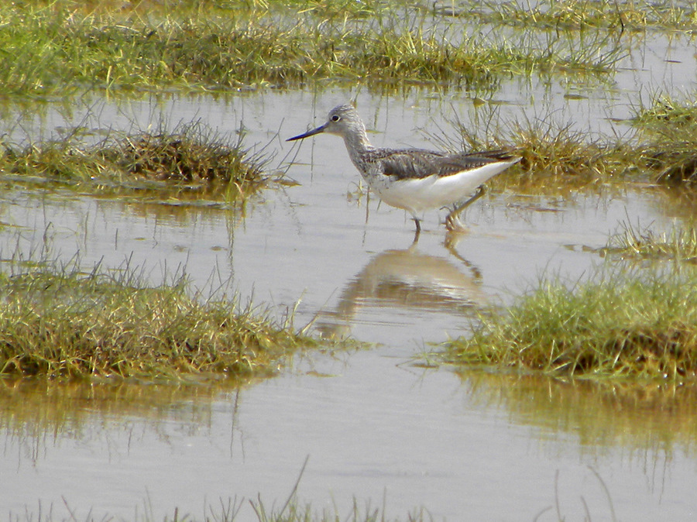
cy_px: 261
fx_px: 12558
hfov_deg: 3.2
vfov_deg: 2.4
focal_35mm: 624
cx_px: 348
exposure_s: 1/415
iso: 64
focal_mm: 110.4
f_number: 5
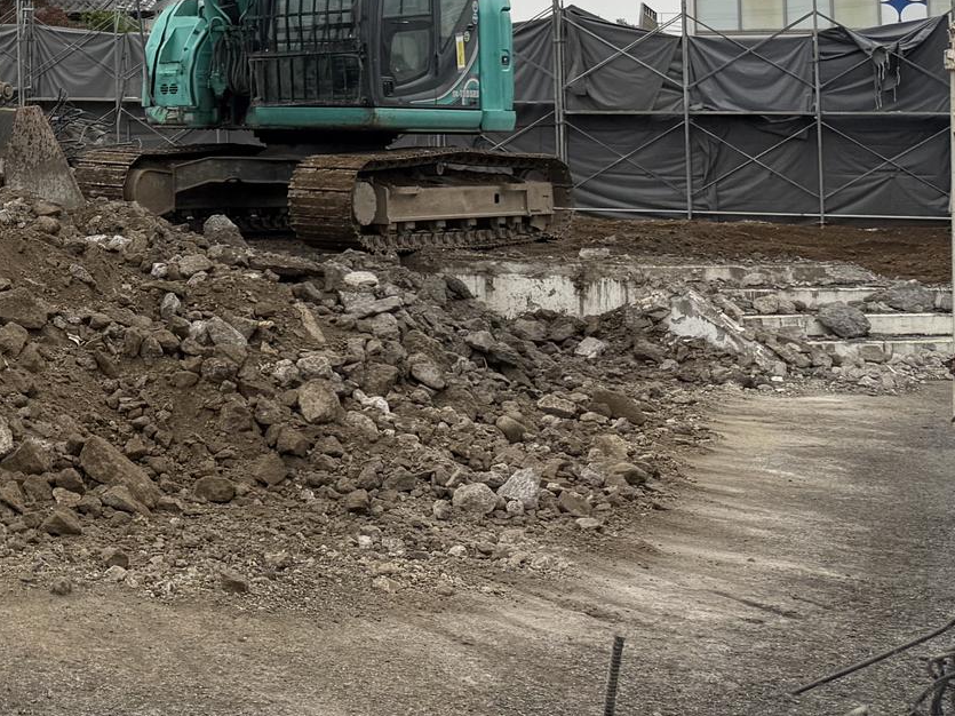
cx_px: -317
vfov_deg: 20.5
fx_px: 1903
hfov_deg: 24.3
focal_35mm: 69
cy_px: -26
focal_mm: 6.76
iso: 50
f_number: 1.78
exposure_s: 1/121
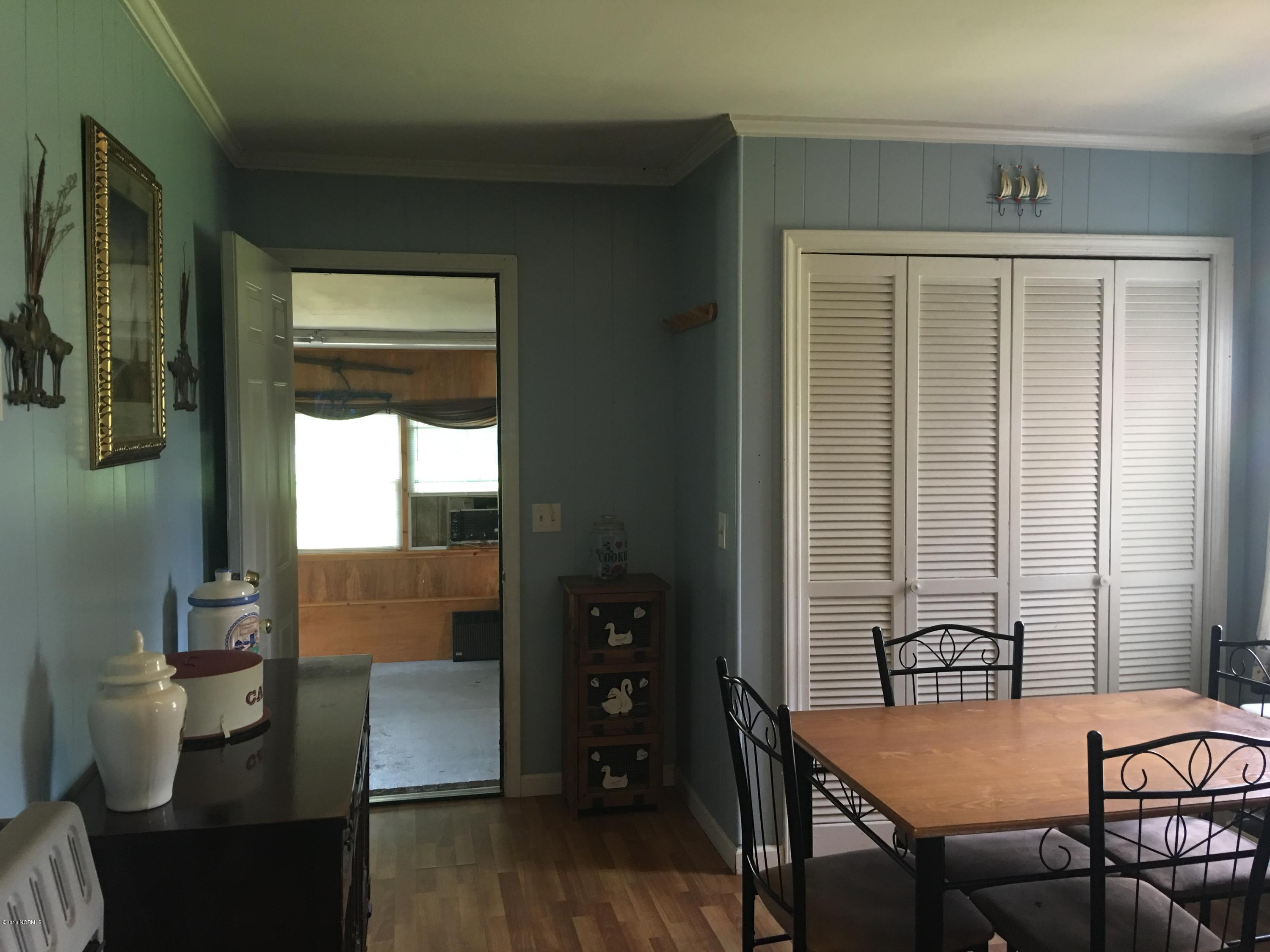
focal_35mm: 29
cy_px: 476
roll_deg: +0.3
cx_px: 635
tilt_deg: -1.5
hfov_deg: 61.7
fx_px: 1064
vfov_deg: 48.2
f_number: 2.2
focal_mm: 4.15
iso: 50
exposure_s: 1/15
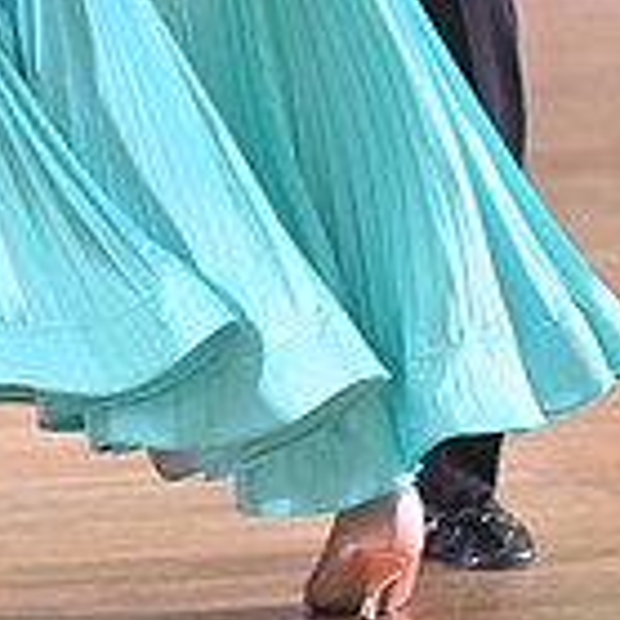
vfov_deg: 3.8
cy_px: -281
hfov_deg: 3.8
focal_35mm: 461
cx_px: 136
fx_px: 9342
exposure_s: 1/320
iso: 3200
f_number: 4
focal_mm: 130
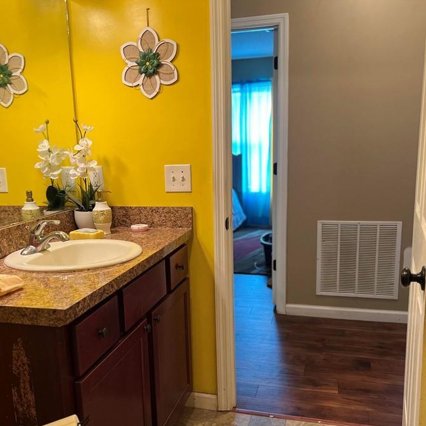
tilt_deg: -12.7
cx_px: 183
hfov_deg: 47.1
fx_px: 487
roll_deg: +2.7
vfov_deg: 47.1
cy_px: 240
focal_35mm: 35
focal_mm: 5.7
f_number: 1.5
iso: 250
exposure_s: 1/60
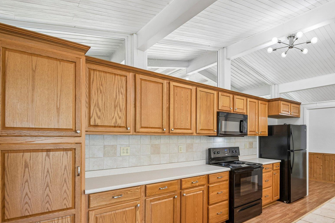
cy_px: 129
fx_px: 186
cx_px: 222
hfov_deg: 81.3
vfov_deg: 61.6
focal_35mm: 20
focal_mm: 10
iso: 400
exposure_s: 1/15
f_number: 8
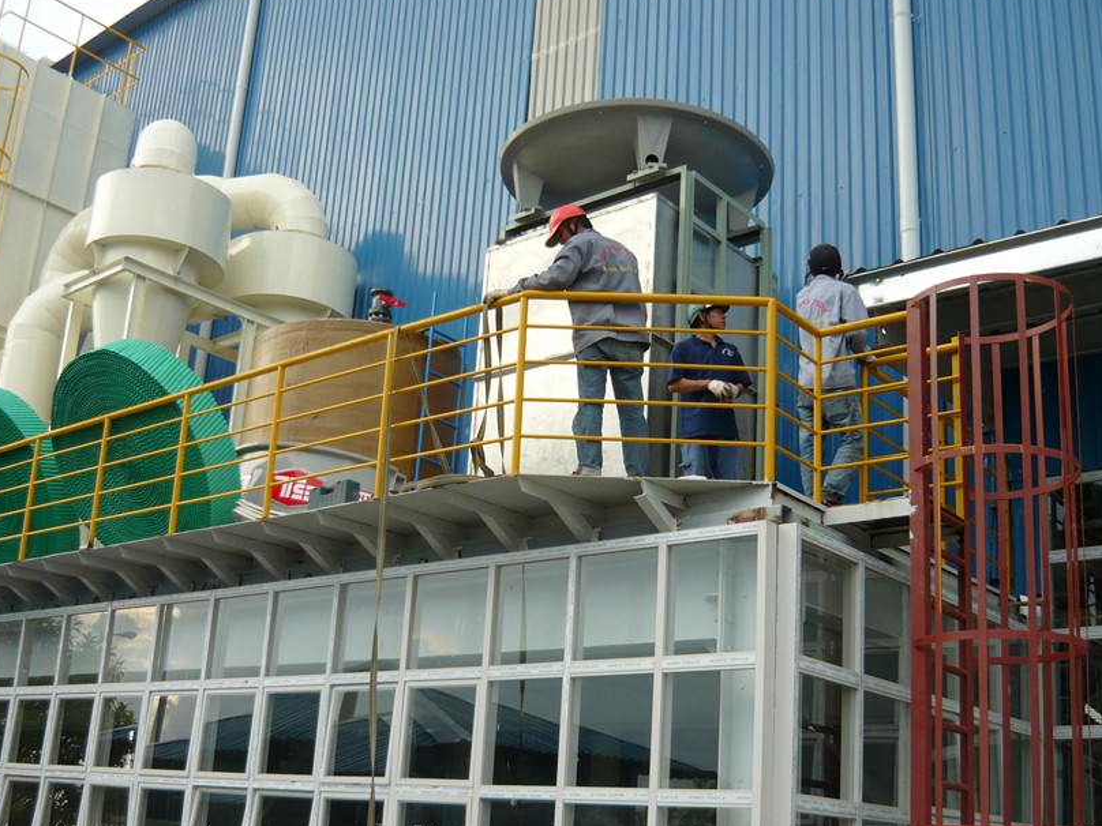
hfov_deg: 46.7
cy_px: 459
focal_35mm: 40
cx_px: 497
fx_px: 1273
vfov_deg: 35.9
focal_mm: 5.5
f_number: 2.8
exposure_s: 1/320
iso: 100
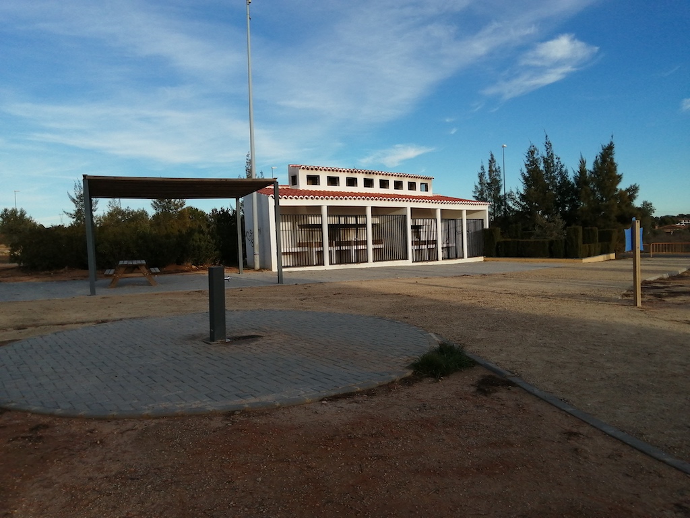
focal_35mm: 26
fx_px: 518
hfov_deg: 67.3
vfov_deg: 53.1
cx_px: 345
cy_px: 259
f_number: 1.8
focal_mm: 3.46
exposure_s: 1/1311
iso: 50
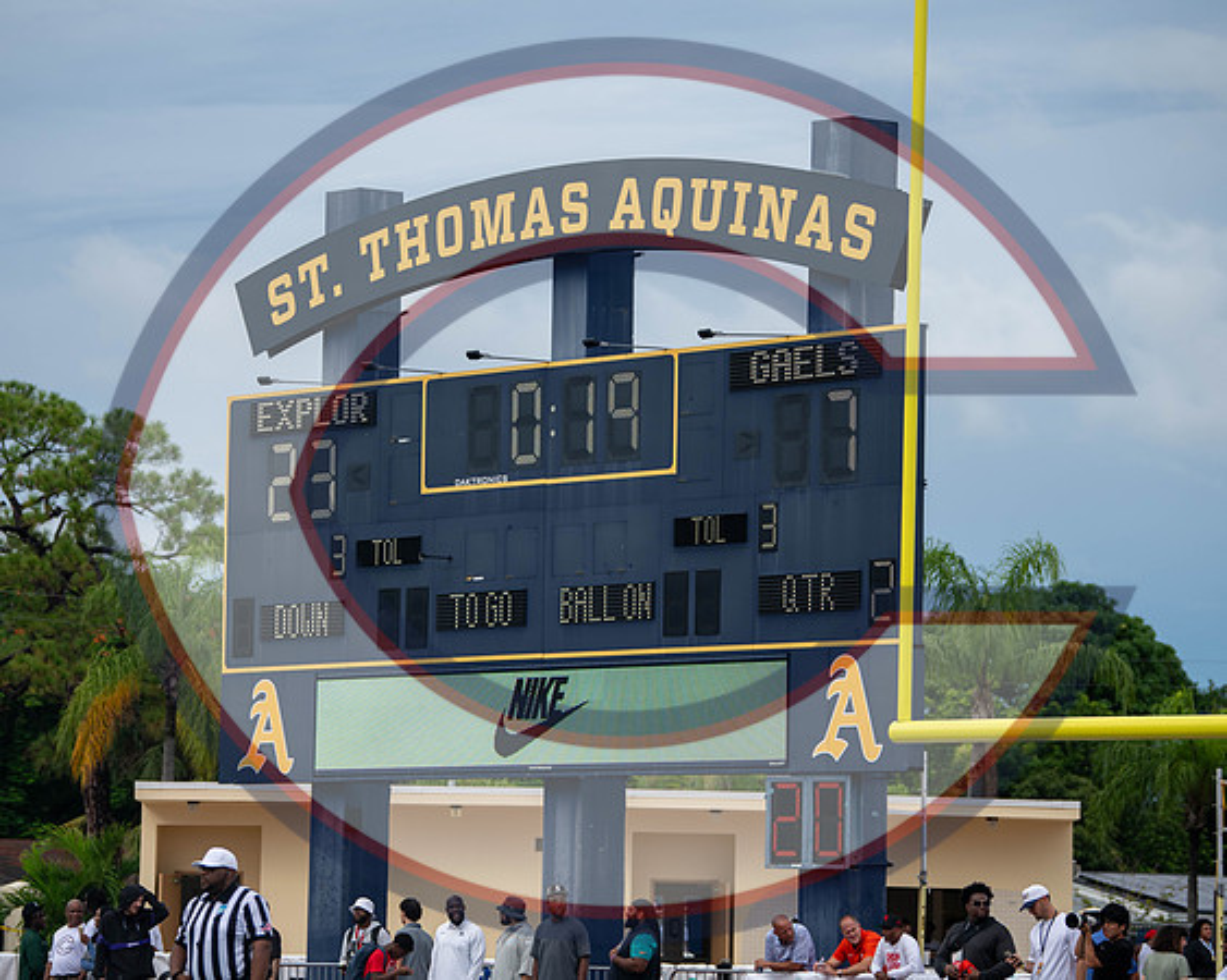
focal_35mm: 151
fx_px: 5475
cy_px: 463
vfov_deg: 10.2
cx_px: 571
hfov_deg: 12.8
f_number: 2.8
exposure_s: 1/1000
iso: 64
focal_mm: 120
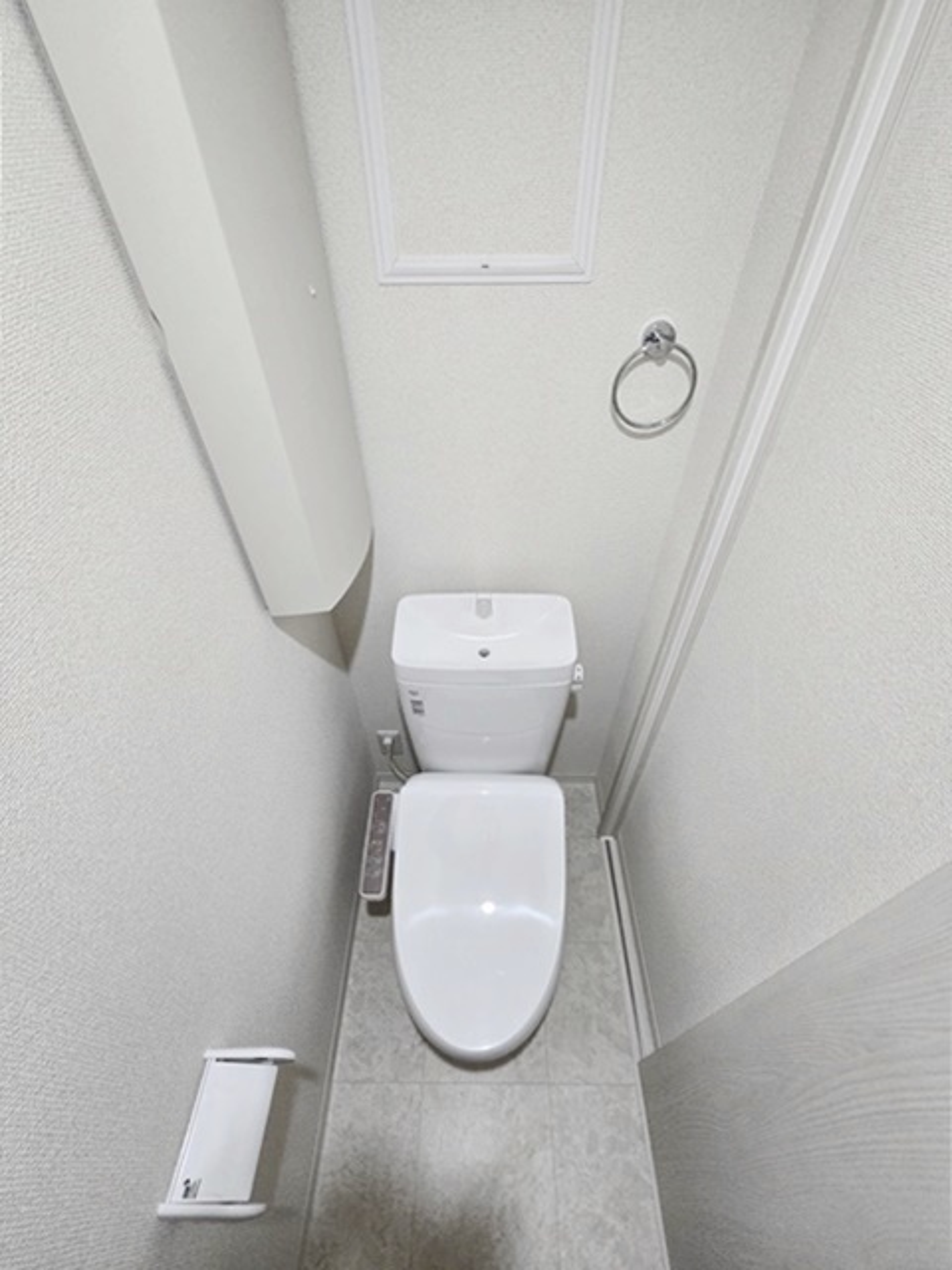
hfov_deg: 89.9
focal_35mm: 13
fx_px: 477
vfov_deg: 106.2
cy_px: 635
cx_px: 476
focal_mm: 2.2
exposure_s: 1/100
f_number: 2.2
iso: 320
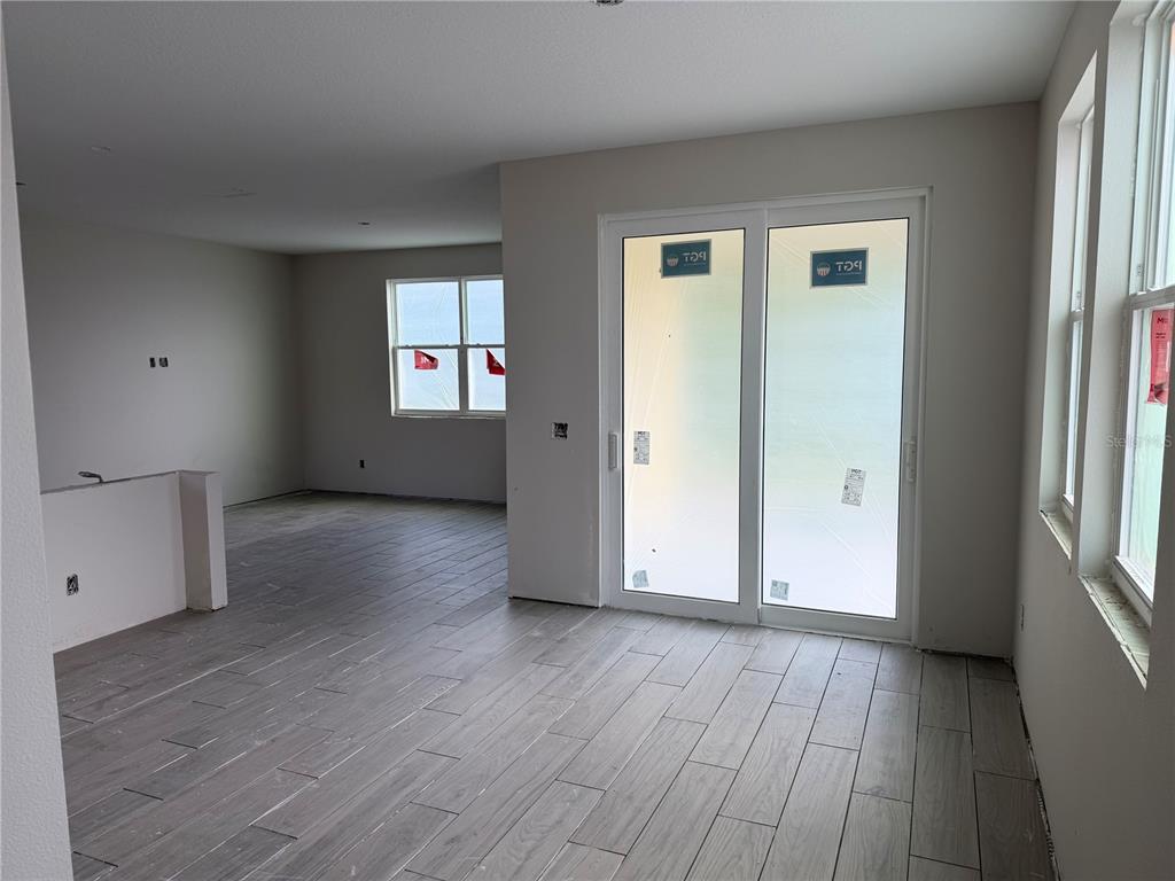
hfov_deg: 71.6
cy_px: 440
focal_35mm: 24
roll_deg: +1.1
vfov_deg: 56.8
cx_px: 588
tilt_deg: -5.4
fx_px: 815
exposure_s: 1/263
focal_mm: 6.76
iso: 64
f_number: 1.78
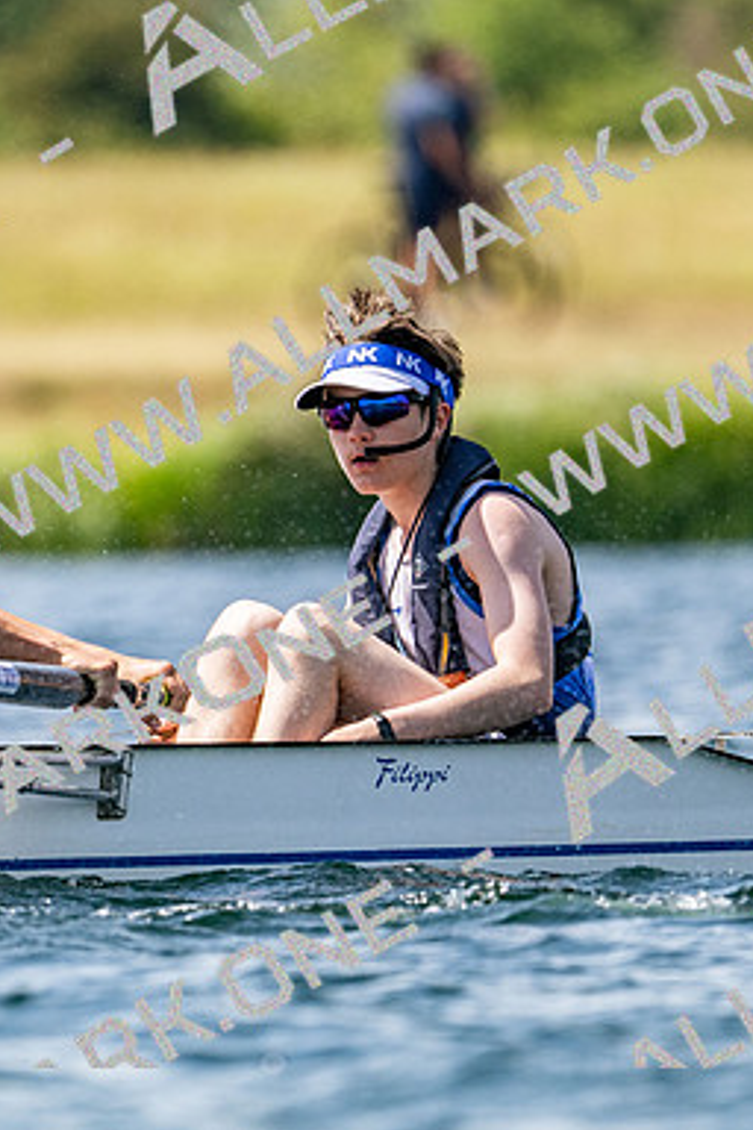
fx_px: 28424
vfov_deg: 2.3
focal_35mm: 906
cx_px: 303
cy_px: 565
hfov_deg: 1.5
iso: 250
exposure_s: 1/2500
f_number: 4.5
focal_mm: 400
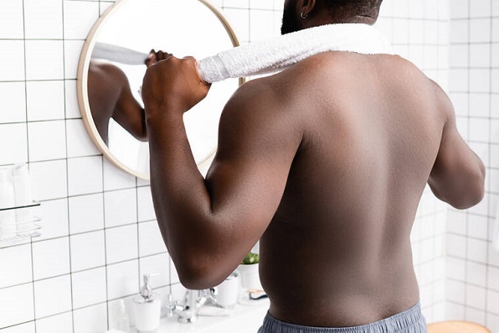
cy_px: 119
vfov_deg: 28.5
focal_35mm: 47
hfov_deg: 41.8
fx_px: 651
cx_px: 284
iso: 160
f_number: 3.5
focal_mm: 35
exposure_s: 1/200
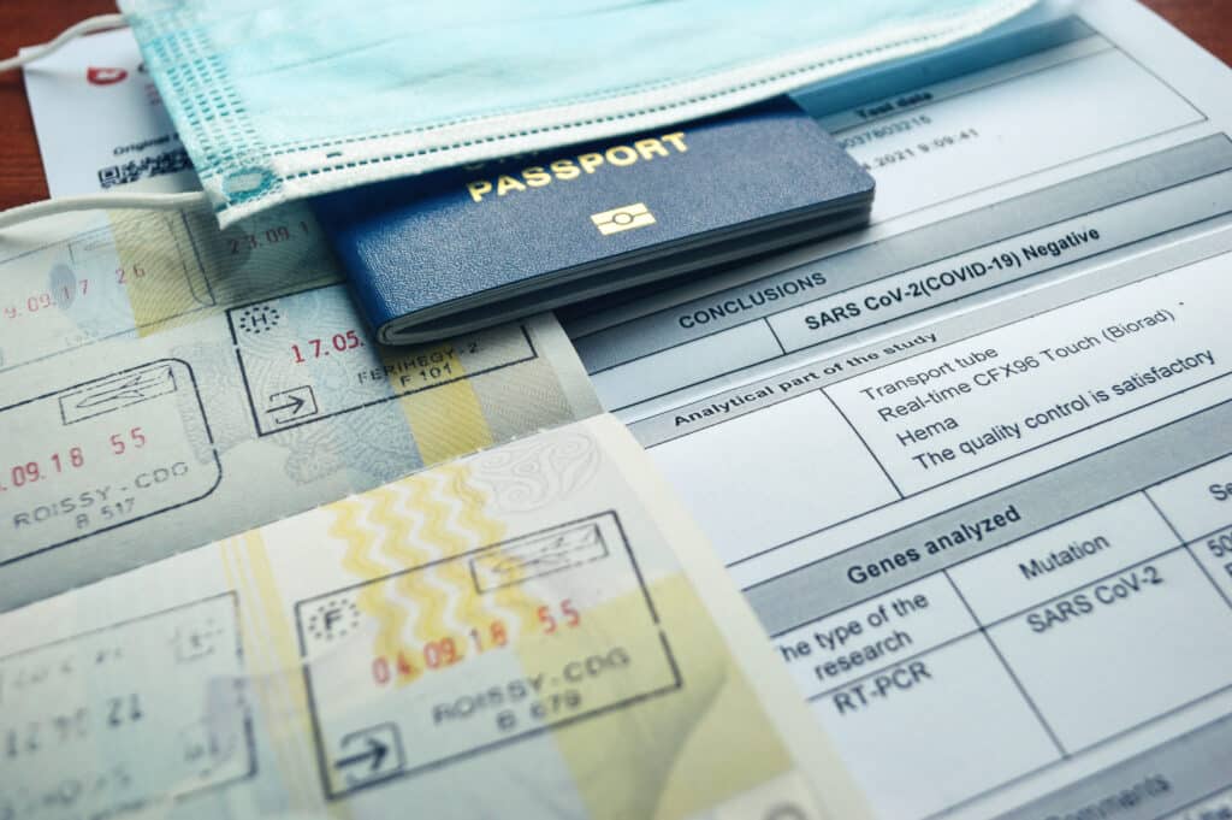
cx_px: 616
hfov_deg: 46.4
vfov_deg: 31.8
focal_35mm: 42
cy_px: 410
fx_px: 1436
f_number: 4.5
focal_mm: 28
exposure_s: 1/80
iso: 400
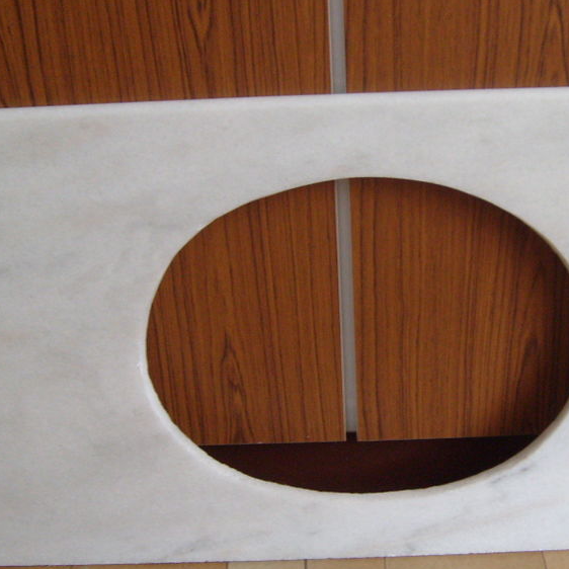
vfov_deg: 31.1
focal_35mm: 55
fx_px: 1023
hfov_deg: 31.0
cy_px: 305
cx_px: 350
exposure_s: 1/10
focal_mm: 5.8
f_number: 2.8
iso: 200
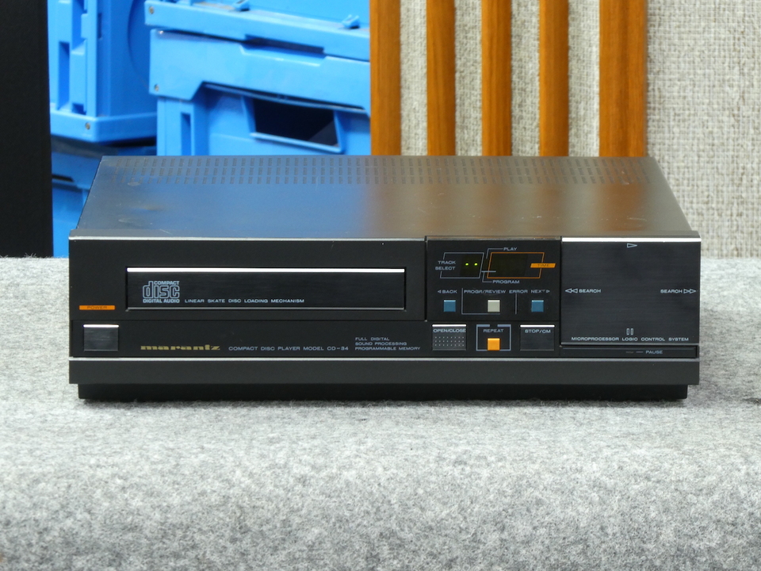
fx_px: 4067
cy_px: 286
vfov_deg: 8.0
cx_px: 380
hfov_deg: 10.7
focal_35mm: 185
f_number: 5.6
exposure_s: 1/1.6
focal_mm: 33.2
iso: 200
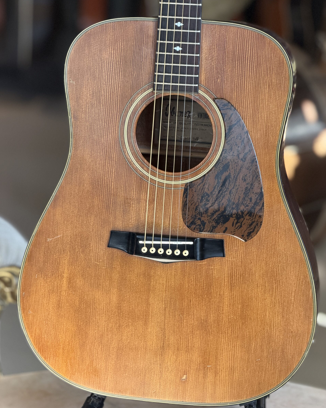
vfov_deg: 18.3
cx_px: 163
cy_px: 201
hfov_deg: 14.7
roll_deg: -1.1
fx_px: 1266
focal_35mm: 105
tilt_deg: -16.6
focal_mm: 16.89
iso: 250
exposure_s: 1/121
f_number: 2.8
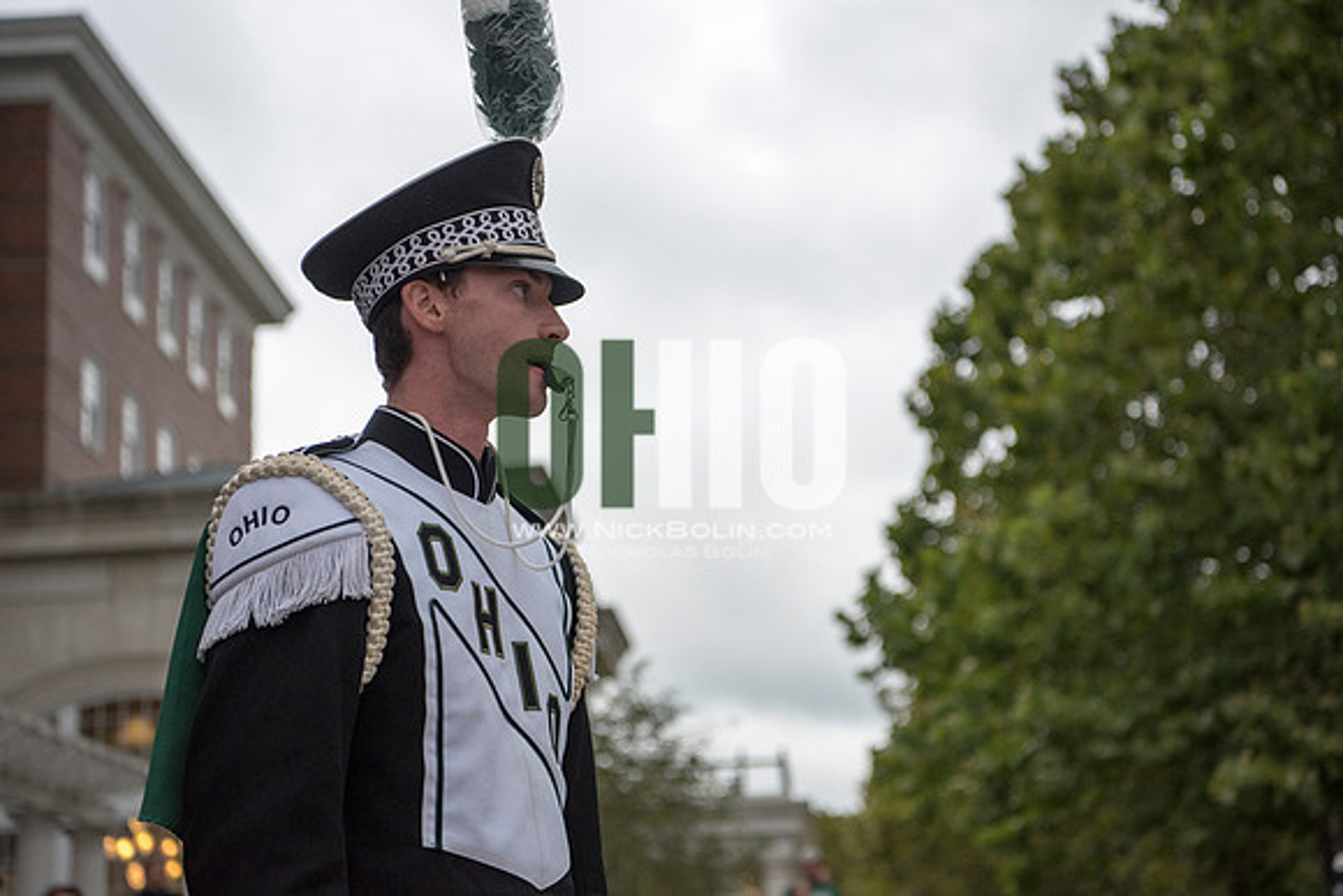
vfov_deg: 21.9
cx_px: 672
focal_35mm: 62
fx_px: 2313
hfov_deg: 32.4
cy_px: 448
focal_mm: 62
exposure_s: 1/2000
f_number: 3.5
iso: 1600
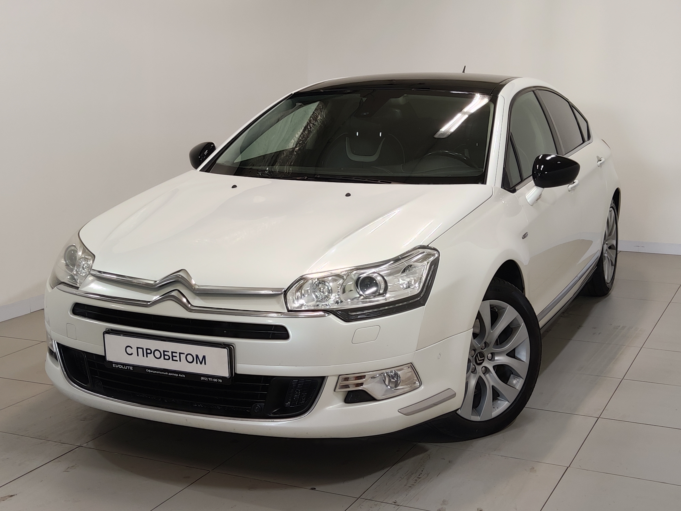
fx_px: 1003
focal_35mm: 51
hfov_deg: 37.5
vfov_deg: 28.6
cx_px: 340
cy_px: 256
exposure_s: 1/50
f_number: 1.79
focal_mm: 4.74
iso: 118
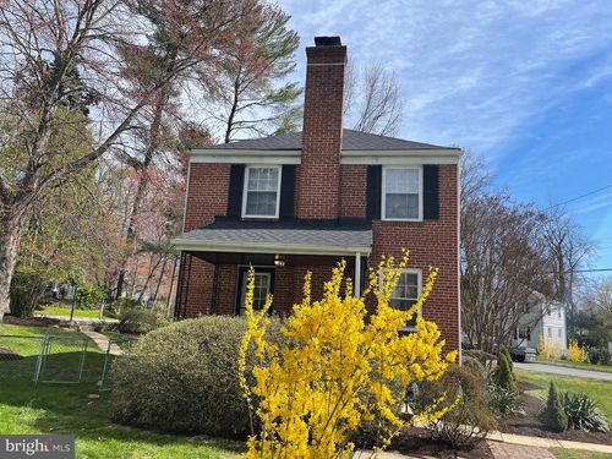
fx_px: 460
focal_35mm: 26
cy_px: 230
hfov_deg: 67.3
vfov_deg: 53.1
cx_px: 306
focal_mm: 4.2
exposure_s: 1/2681
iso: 32
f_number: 1.6
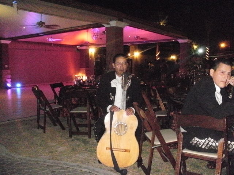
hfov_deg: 51.4
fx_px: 243
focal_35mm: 36
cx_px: 117
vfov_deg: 39.7
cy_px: 88
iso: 1600
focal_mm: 6.3
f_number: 3.5
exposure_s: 1/30
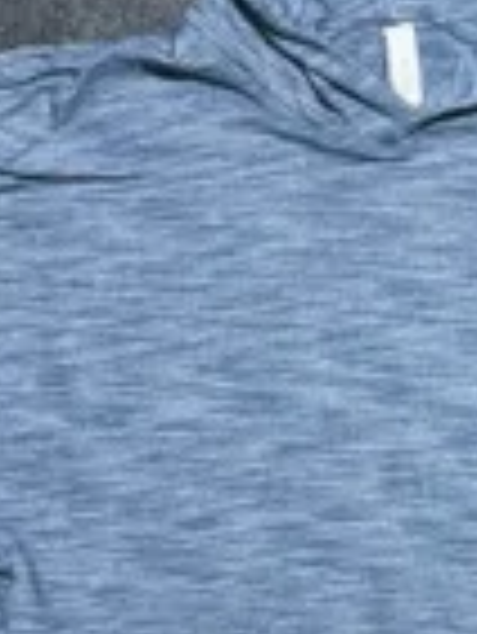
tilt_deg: -62.8
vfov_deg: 19.5
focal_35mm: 98
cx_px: 414
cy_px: 627
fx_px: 1798
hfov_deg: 15.0
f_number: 1.6
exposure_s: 1/50
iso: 64
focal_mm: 4.2
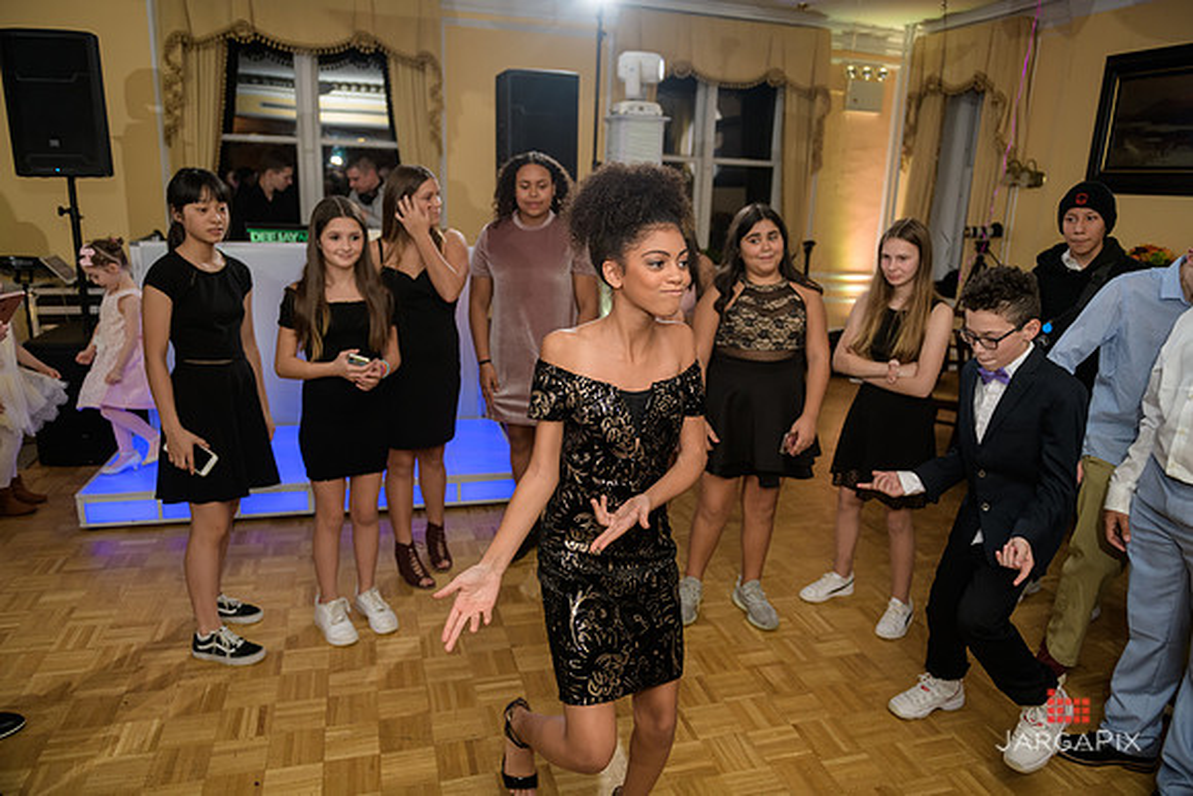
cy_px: 398
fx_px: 795
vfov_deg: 53.2
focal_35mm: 24
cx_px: 596
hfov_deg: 73.7
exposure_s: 1/125
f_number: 3.2
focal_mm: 24
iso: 800
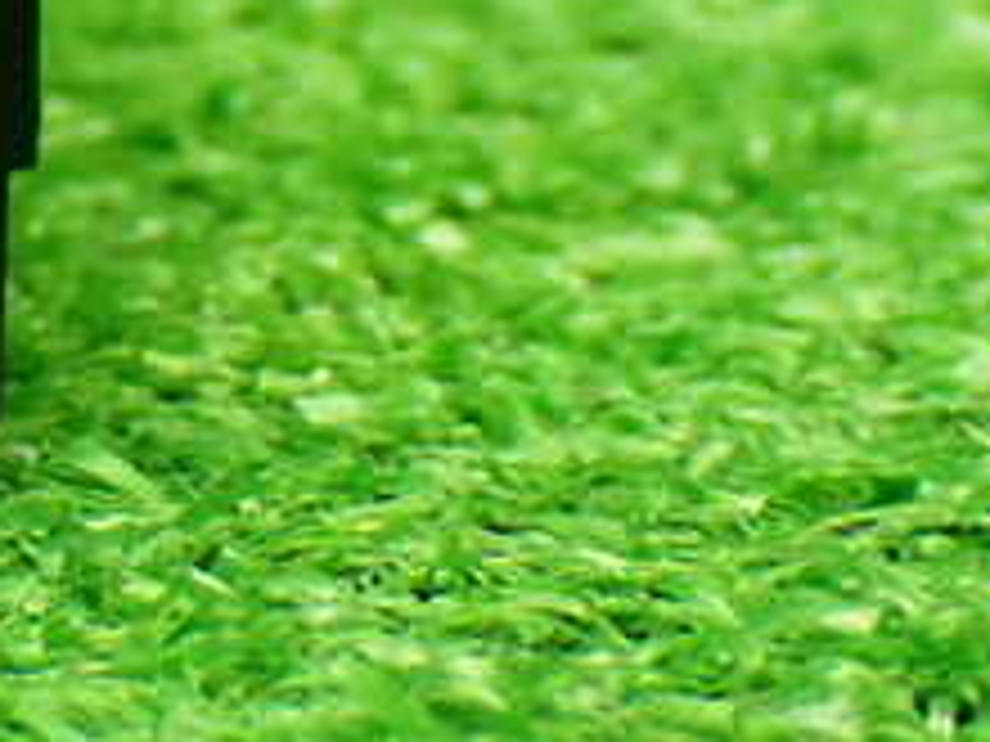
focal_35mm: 158
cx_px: -328
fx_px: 4519
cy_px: -4
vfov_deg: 9.3
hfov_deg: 12.1
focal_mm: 10.35
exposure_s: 1/60
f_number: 3.5
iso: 1000
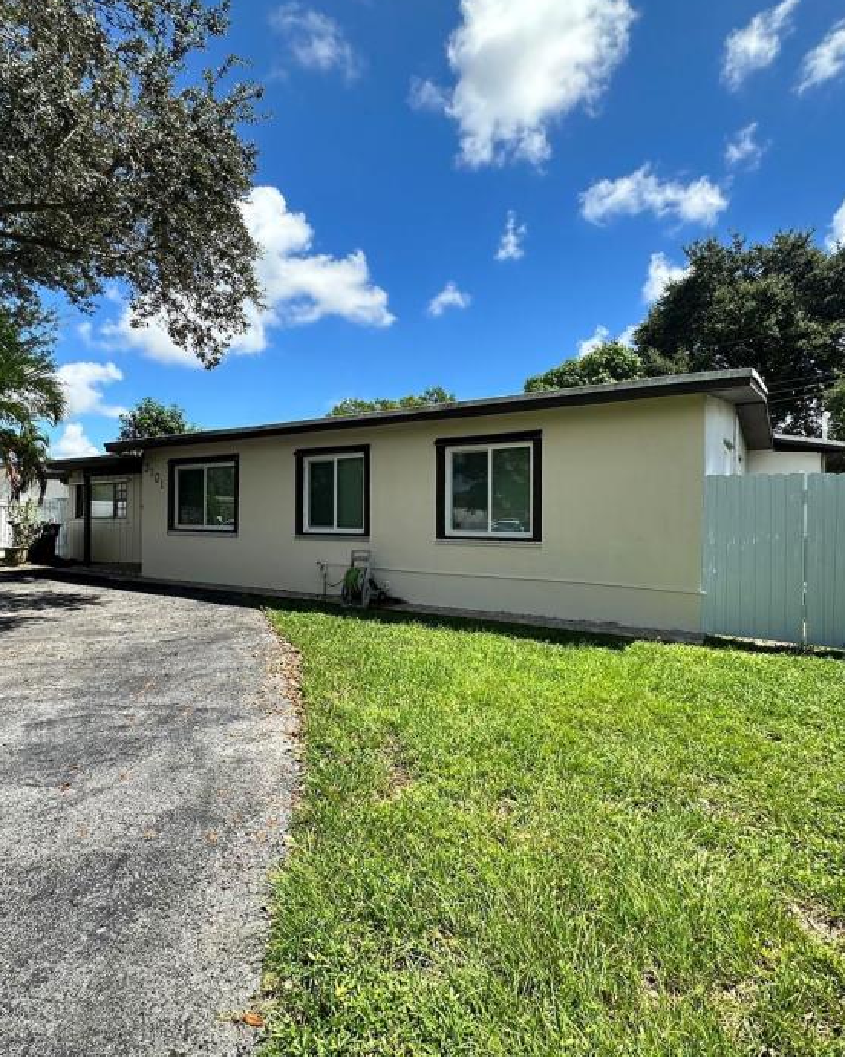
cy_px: 507
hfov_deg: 70.8
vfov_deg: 83.2
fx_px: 594
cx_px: 413
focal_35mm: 19
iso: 50
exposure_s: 1/1473
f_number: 2.2
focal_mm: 2.22
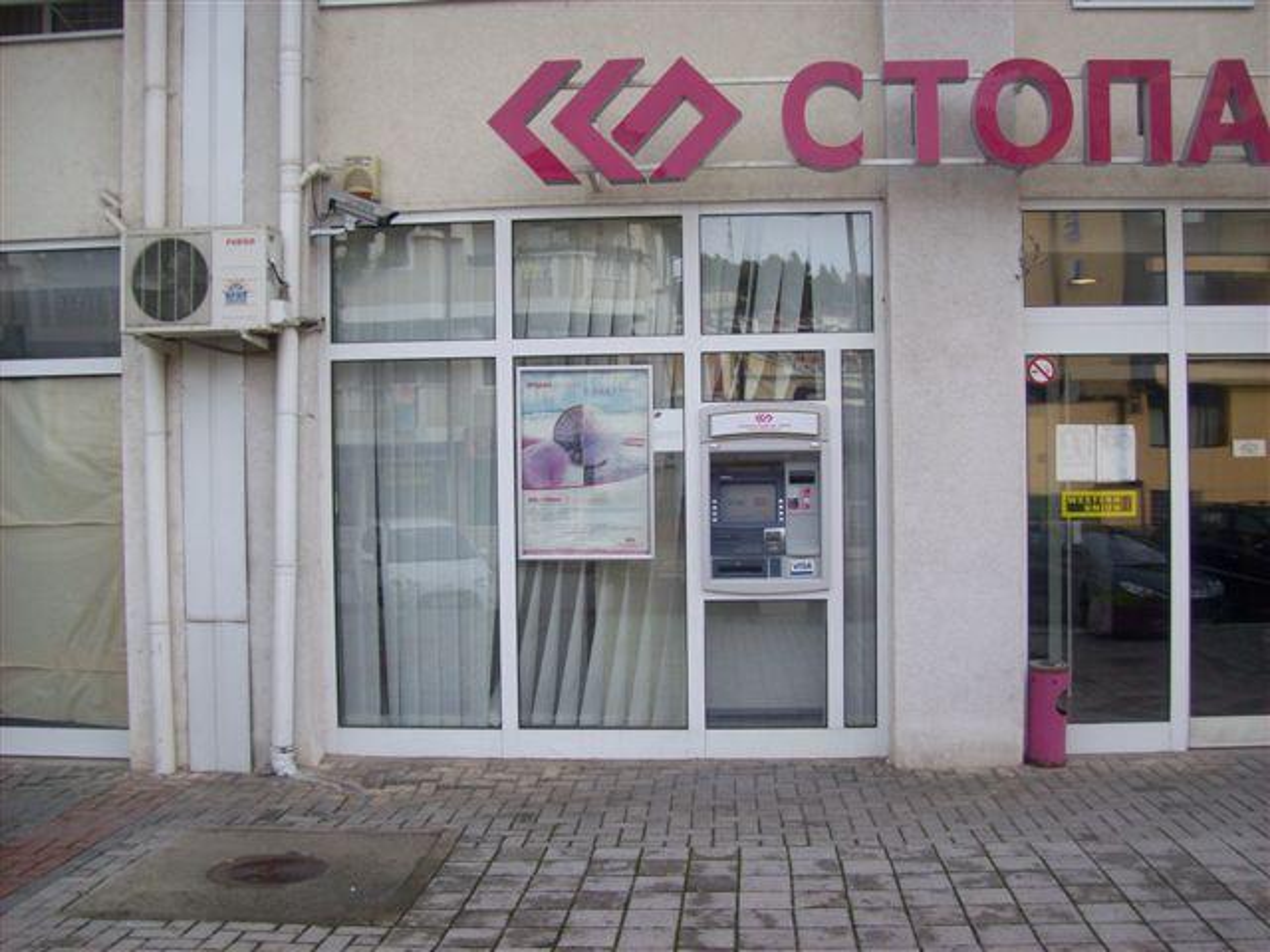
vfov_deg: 39.7
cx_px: 635
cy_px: 476
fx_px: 1321
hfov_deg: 51.4
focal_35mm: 36
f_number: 2.7
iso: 80
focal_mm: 6
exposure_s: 1/543
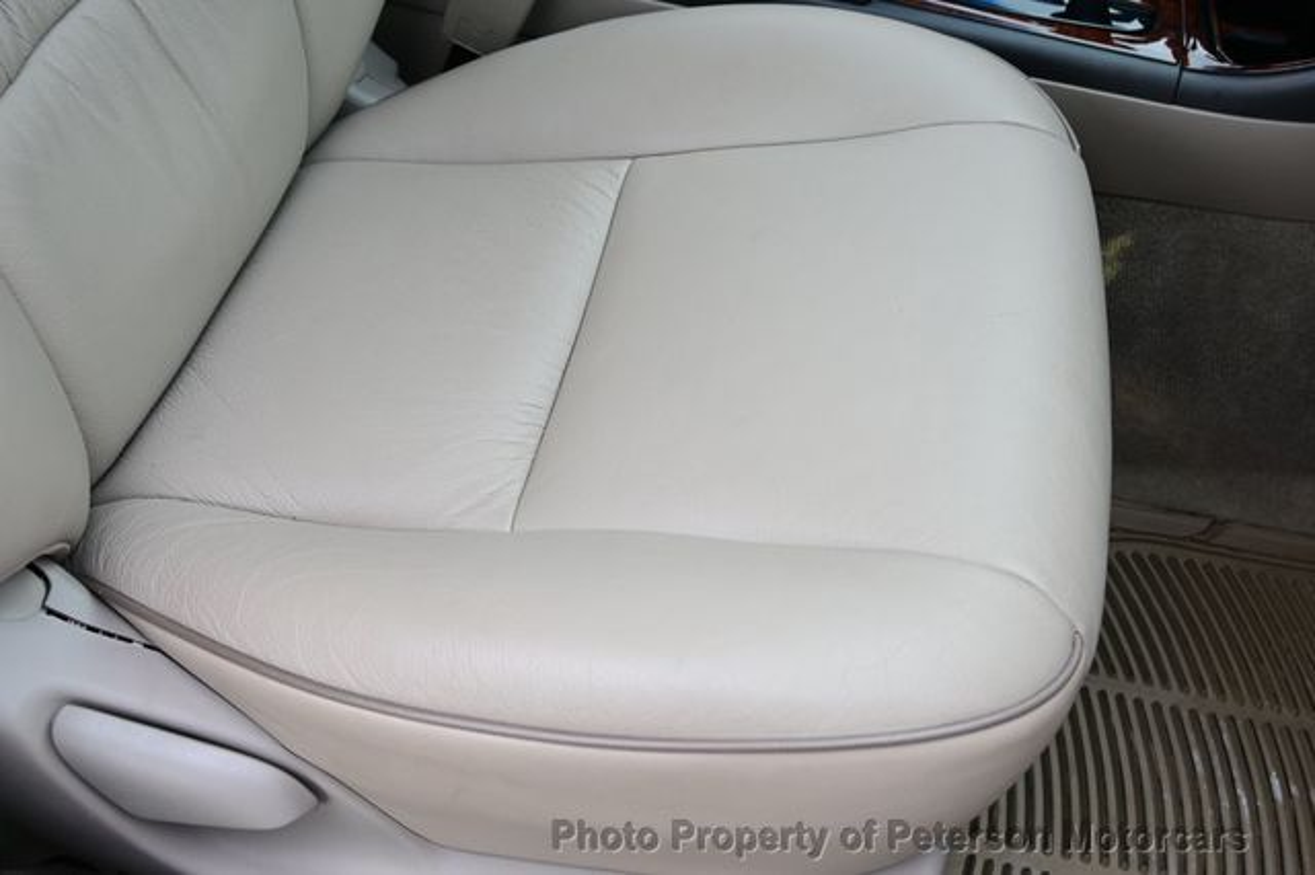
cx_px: 658
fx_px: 1342
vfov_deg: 36.1
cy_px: 438
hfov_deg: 52.2
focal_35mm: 37
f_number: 5
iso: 100
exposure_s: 1/100
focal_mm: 24.5
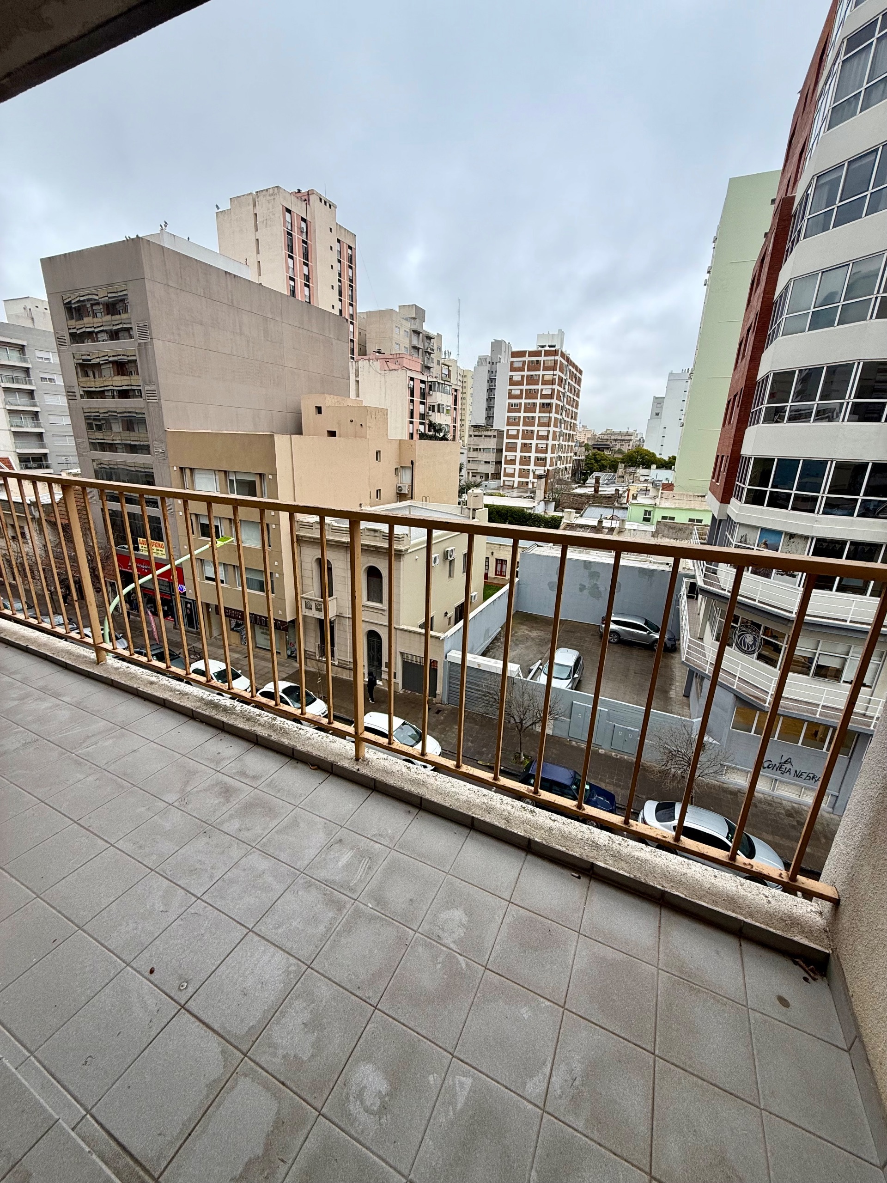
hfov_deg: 85.7
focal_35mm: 14
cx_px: 444
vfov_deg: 102.1
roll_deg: -2.4
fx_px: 478
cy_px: 592
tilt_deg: -17.4
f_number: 2.2
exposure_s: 1/284
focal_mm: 2.22
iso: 50
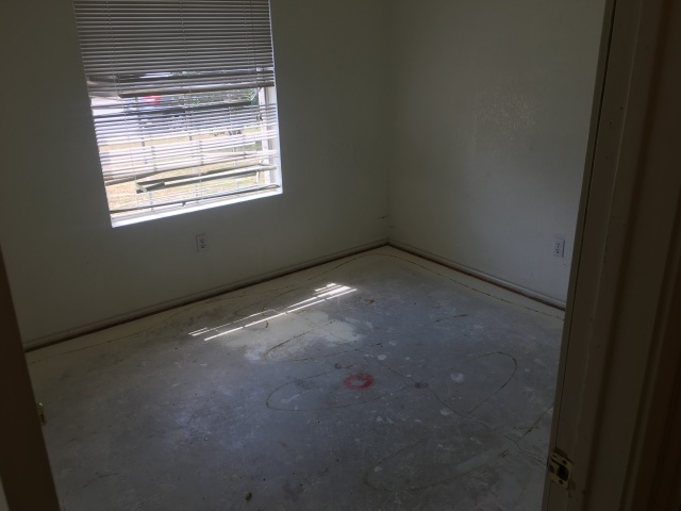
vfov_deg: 48.2
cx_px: 340
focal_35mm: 29
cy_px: 256
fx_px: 571
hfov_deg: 61.7
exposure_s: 1/142
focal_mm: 4.15
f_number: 2.2
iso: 25
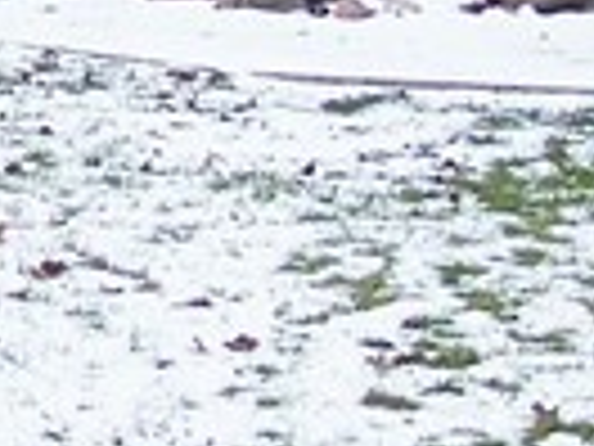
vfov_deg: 5.0
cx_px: -315
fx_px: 5062
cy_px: -153
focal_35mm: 295
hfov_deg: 6.6
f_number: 2.8
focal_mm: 6.3
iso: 64
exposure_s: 1/200
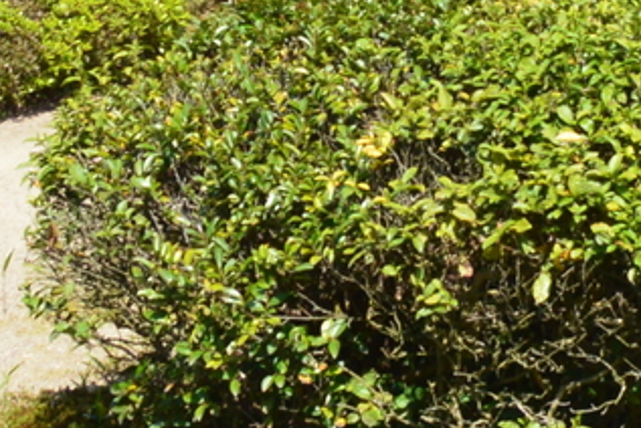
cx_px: 1114
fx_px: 3030
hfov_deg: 11.3
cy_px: -534
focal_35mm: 170
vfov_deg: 7.6
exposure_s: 1/320
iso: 400
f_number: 10
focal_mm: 18
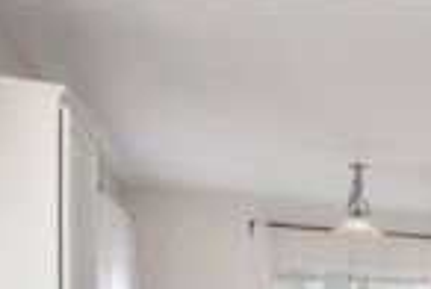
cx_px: 514
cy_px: 385
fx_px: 492
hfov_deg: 36.7
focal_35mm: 41
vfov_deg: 27.0
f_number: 5.6
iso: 200
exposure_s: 1/125
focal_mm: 10
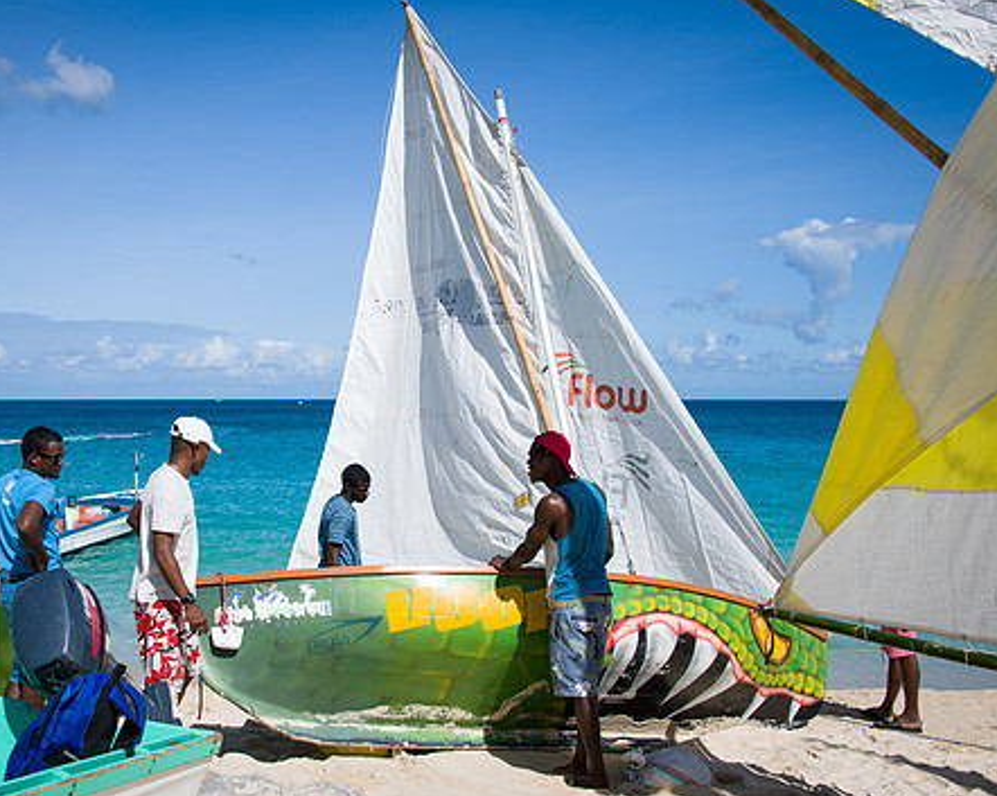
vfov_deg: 34.1
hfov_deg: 41.9
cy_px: 429
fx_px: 1297
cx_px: 426
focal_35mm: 44
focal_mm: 34
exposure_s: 1/320
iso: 64
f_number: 9
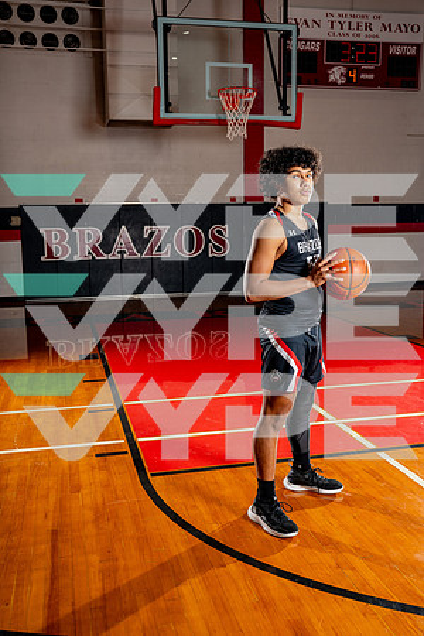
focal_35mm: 35
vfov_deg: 54.4
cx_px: 212
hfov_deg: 37.9
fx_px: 618
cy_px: 318
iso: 100
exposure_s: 1/250
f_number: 5.6
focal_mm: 35
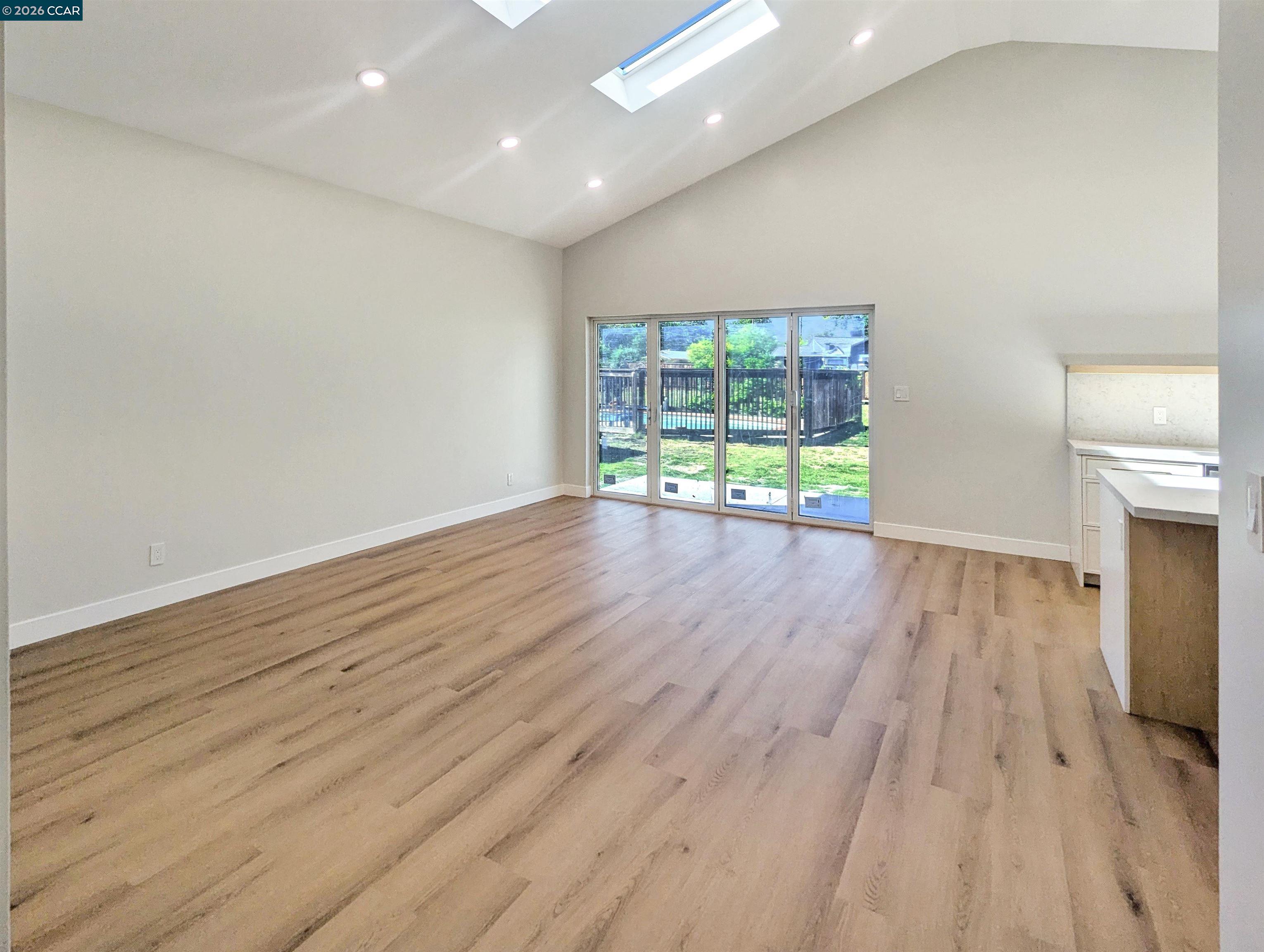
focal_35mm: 16
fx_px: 585
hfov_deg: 94.4
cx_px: 632
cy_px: 476
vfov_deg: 78.2
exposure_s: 1/307
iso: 43
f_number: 2.2
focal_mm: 2.35
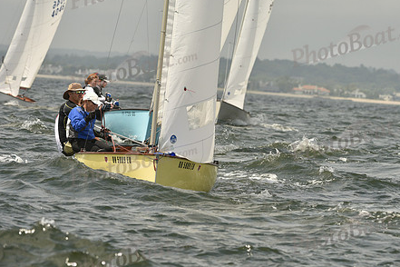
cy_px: 104
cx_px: 245
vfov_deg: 3.9
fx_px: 3944
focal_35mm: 355
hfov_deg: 5.8
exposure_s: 1/1250
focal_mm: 270
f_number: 8
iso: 320
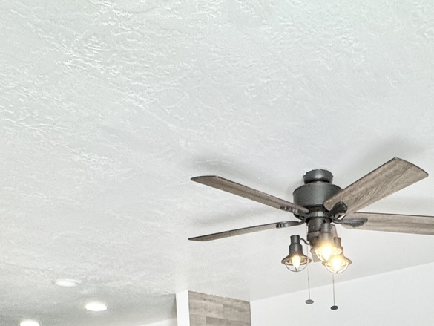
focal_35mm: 49
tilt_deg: -2.3
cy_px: 452
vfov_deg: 24.7
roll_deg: +2.0
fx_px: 614
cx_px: 315
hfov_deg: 38.1
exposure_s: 1/120
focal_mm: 2.22
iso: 125
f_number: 2.2
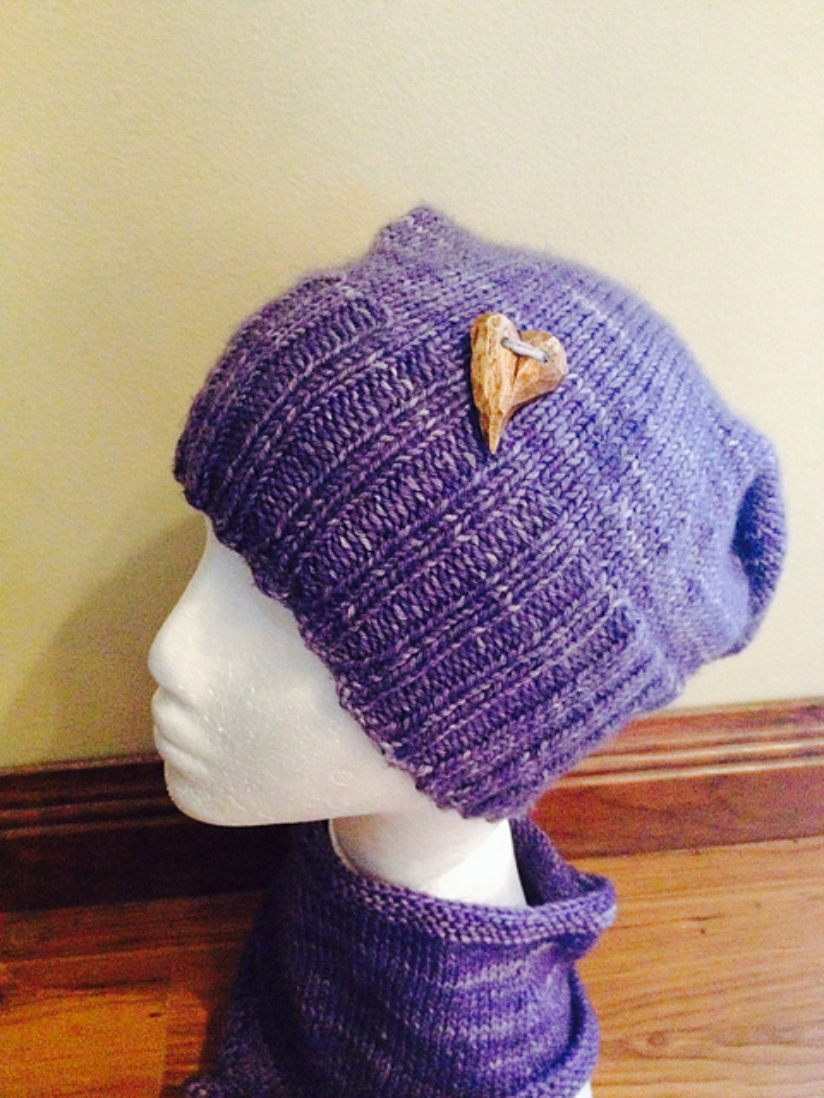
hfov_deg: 40.7
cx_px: 412
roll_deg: +1.6
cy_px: 549
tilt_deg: -30.5
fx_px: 1111
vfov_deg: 52.6
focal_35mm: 35
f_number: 2.4
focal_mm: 4.28
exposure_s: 1/17
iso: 800
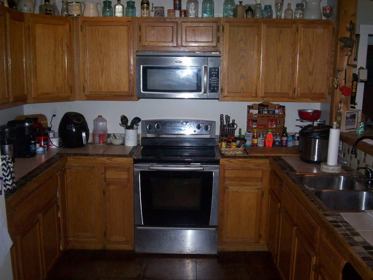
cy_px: 141
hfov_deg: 50.1
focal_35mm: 37
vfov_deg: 38.7
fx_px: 399
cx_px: 188
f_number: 4.5
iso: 140
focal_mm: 5.9
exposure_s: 1/64
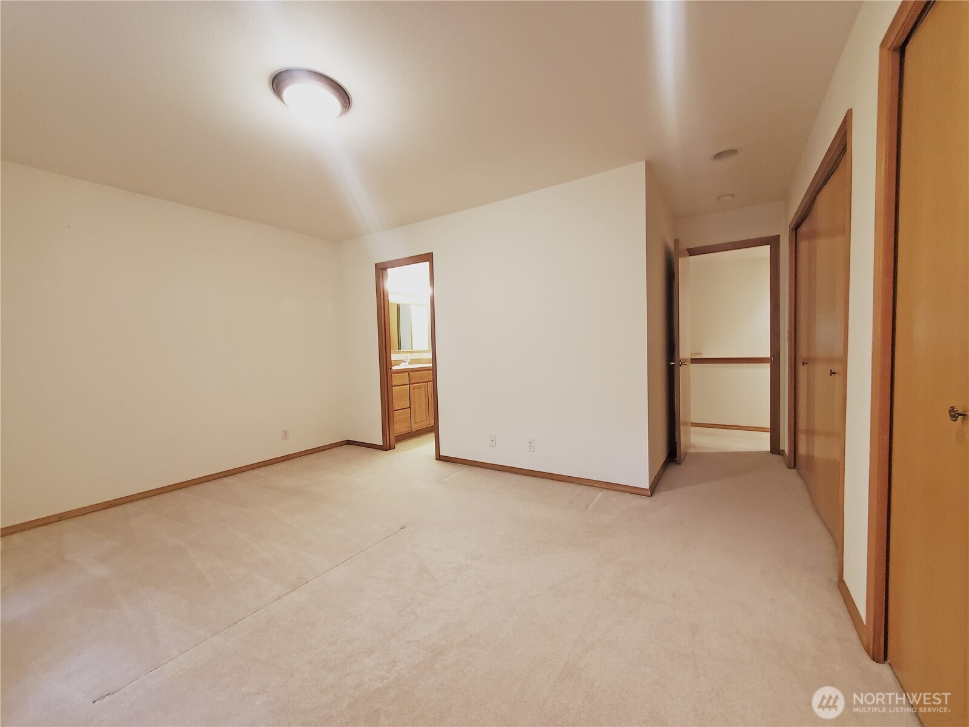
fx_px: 364
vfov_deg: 89.9
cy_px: 364
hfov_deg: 106.2
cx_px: 484
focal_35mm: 13
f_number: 2.2
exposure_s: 1/30
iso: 400
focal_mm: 1.8
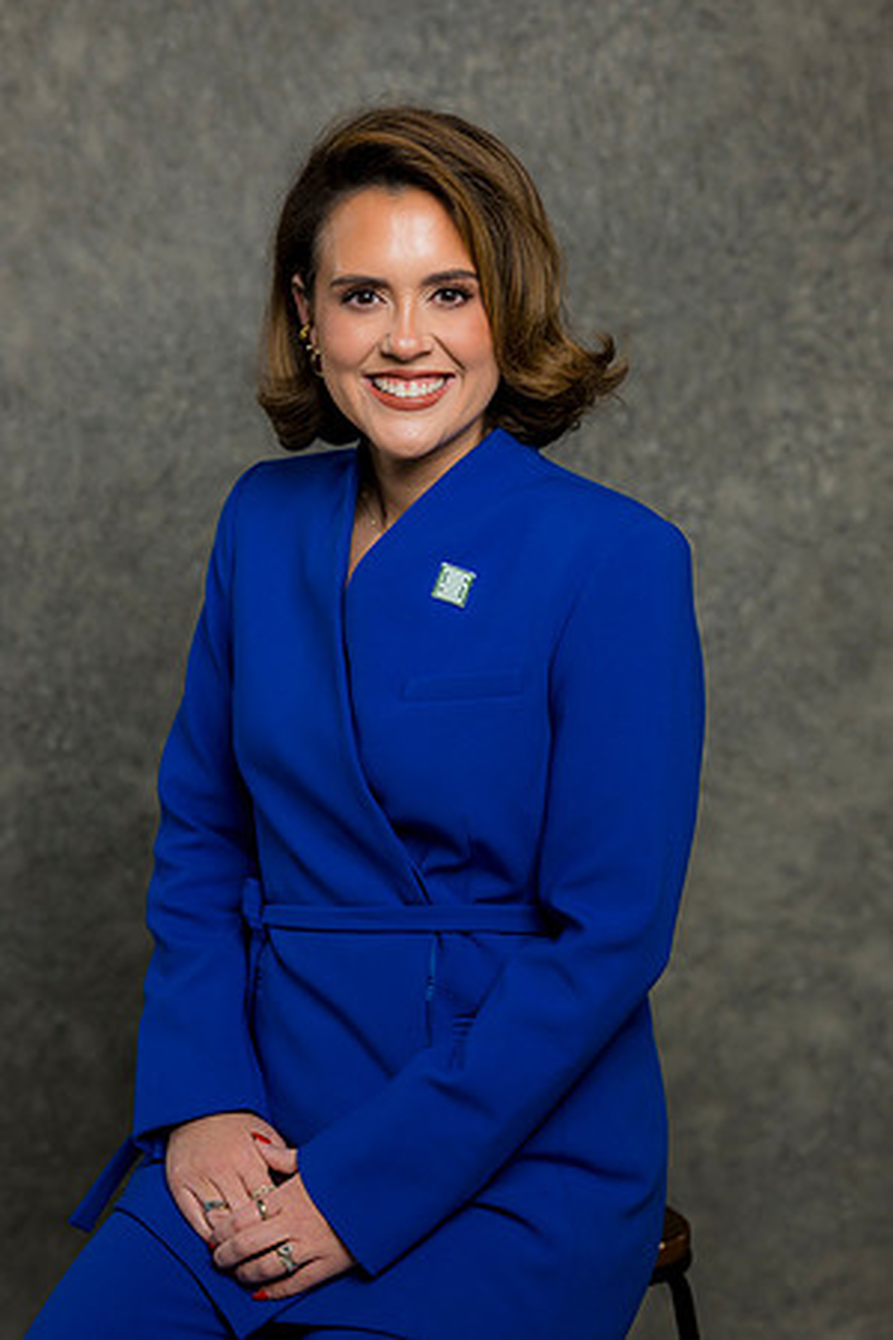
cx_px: 446
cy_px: 670
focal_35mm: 85
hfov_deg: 16.1
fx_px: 3162
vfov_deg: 23.9
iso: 125
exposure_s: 1/200
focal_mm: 85
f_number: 5
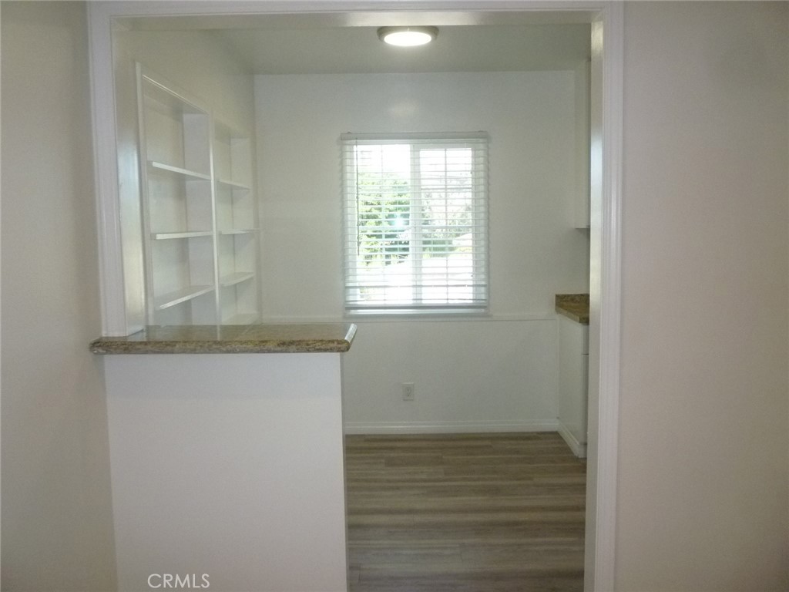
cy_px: 296
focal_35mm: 29
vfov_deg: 48.2
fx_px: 661
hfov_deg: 61.7
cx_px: 394
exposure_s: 1/160
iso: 400
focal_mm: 5.2
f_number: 3.3
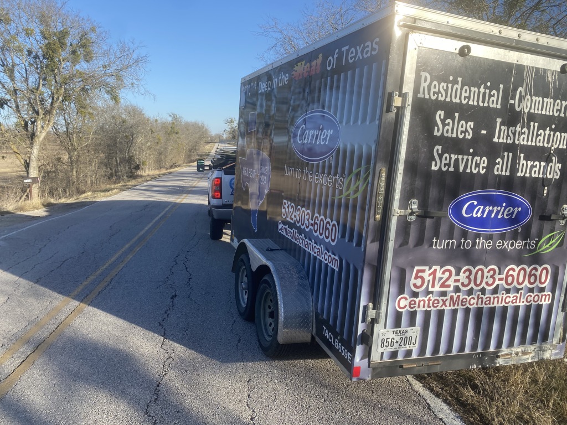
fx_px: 426
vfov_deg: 53.1
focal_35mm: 26
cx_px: 284
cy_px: 212
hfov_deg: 67.3
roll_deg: +0.0
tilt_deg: -10.5
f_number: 1.8
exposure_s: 1/1395
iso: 32
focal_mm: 4.25
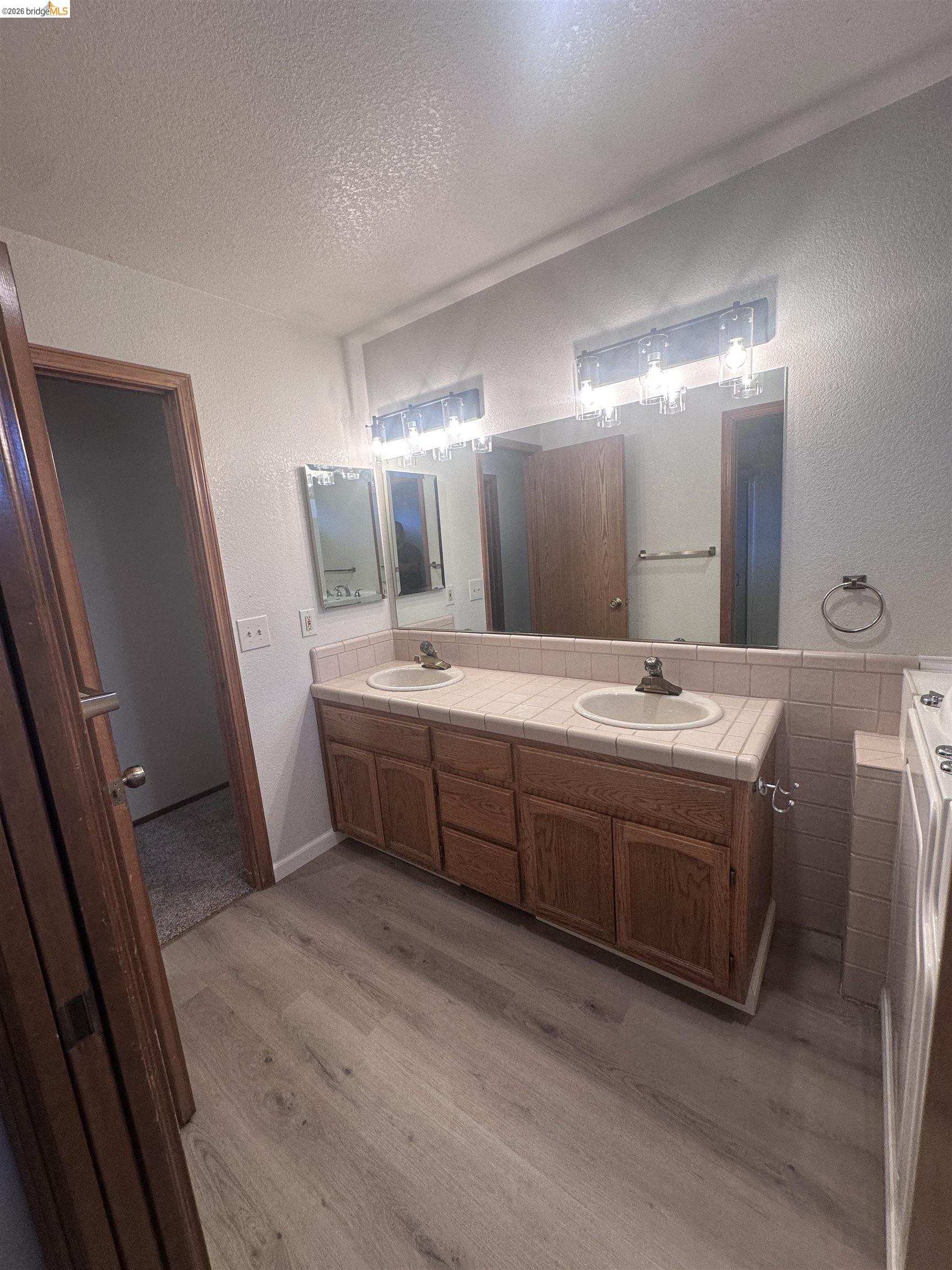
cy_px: 635
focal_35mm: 14
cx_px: 476
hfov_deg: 85.7
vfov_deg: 102.1
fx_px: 513
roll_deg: +3.9
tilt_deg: -9.9
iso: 125
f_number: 2.2
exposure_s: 1/120
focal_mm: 2.22
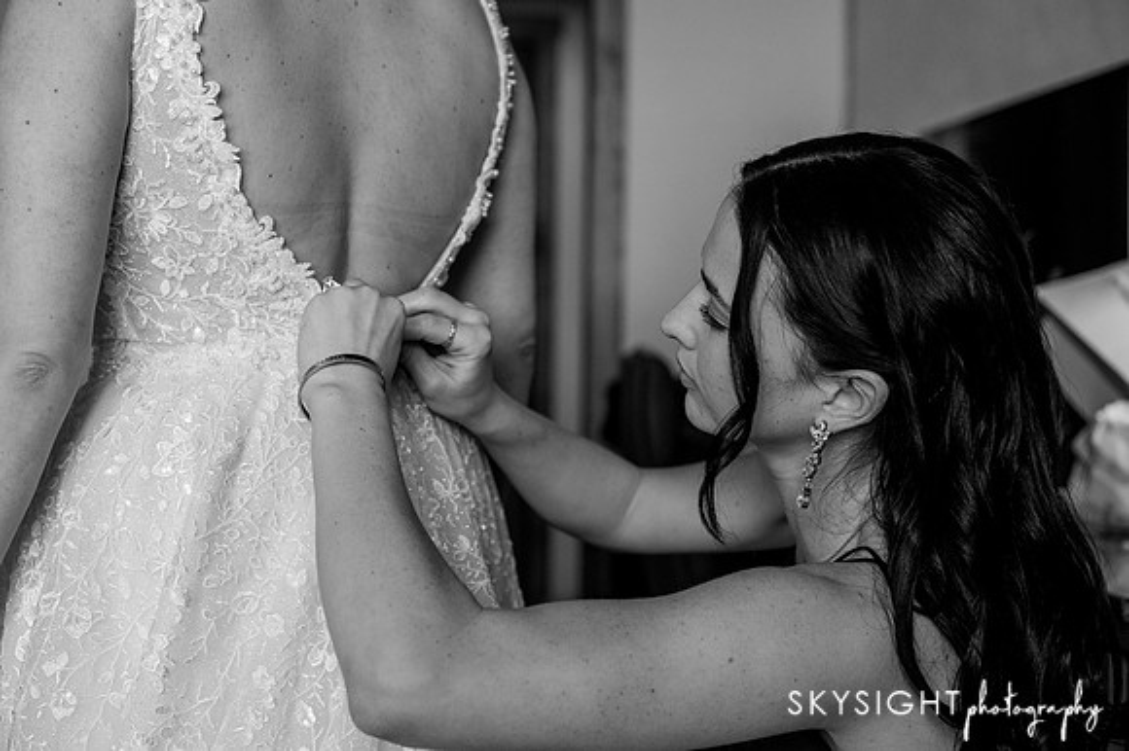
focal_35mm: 52
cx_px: 552
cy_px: 375
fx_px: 1628
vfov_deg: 26.0
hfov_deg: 38.2
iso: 1250
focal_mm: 50
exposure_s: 1/800
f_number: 3.5
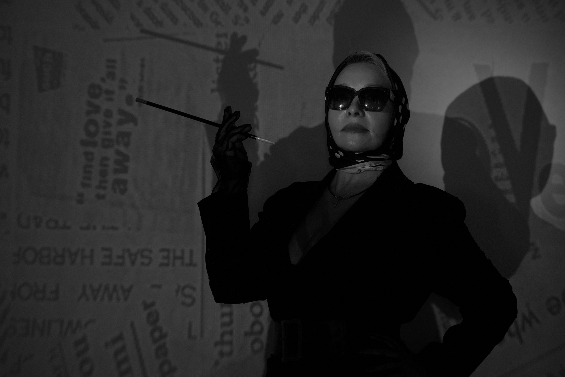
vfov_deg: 10.1
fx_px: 2134
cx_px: 282
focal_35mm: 136
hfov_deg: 15.1
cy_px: 188
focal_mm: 136
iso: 800
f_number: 2.8
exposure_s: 1/125
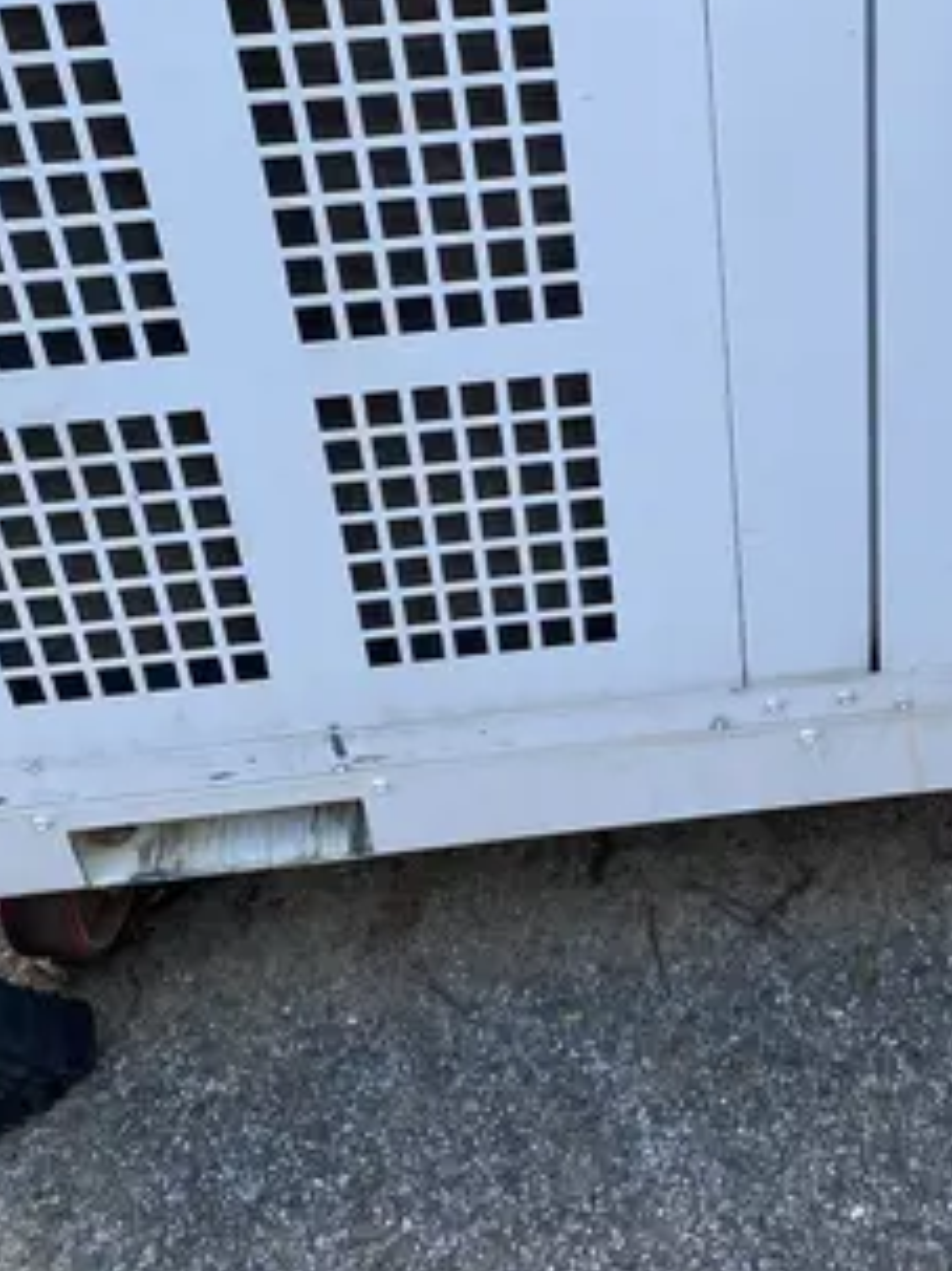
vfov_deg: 30.3
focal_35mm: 63
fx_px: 2312
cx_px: 805
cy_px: 346
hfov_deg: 22.8
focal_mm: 4.25
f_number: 1.8
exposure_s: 1/293
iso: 32
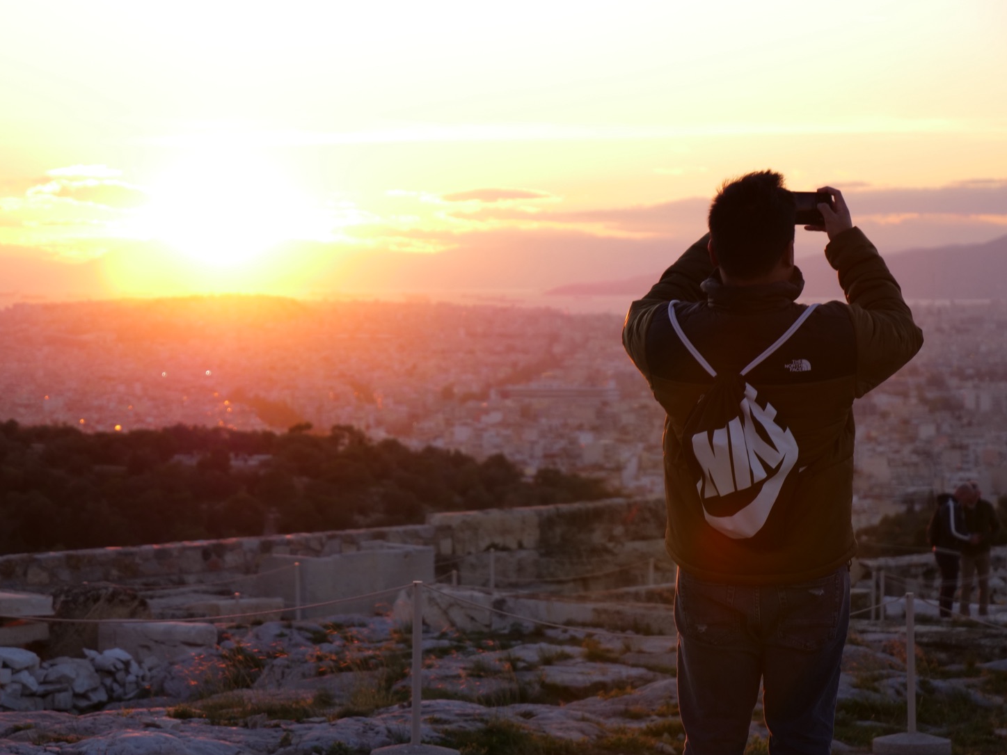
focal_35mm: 115
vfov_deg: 12.9
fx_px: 3345
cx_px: 484
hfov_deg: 17.1
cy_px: 389
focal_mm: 52
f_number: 4
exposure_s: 1/125
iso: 100
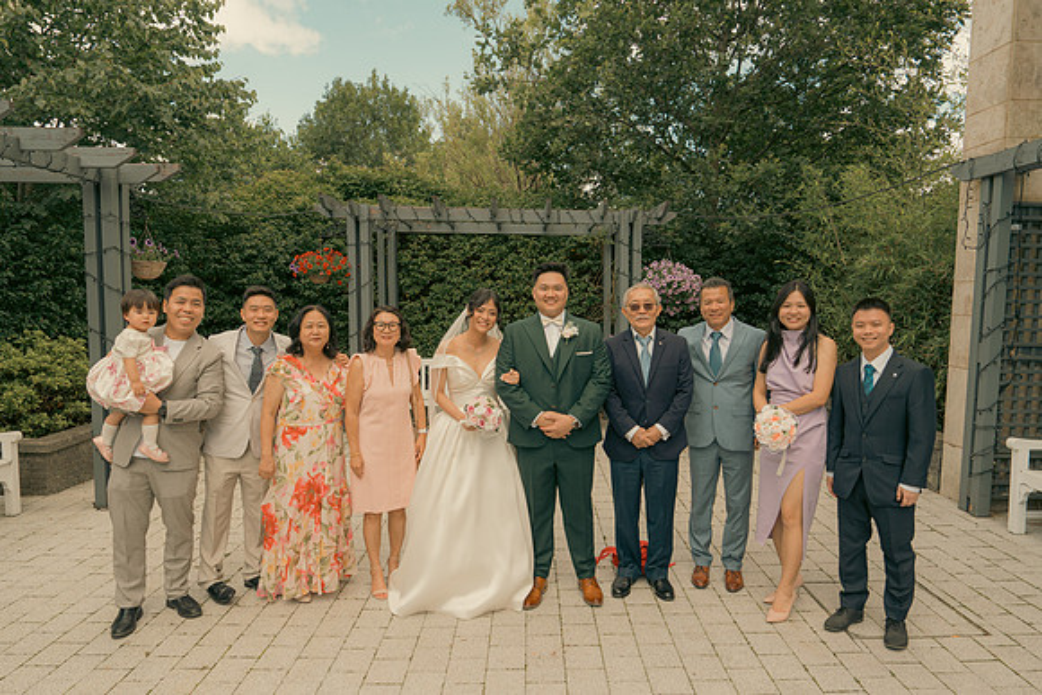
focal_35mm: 24
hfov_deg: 73.7
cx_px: 521
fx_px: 695
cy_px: 348
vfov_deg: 53.2
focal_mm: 24
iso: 125
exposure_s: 1/160
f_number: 5.6
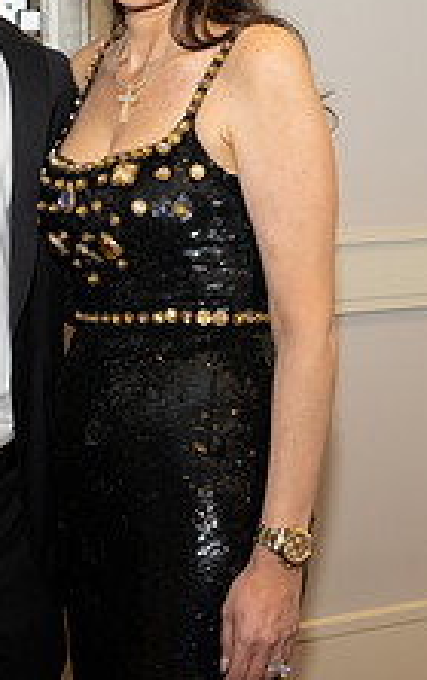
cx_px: 156
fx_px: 1670
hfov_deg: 14.6
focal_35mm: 90
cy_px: 248
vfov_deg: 23.0
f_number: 5.6
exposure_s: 1/100
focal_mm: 29
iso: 800
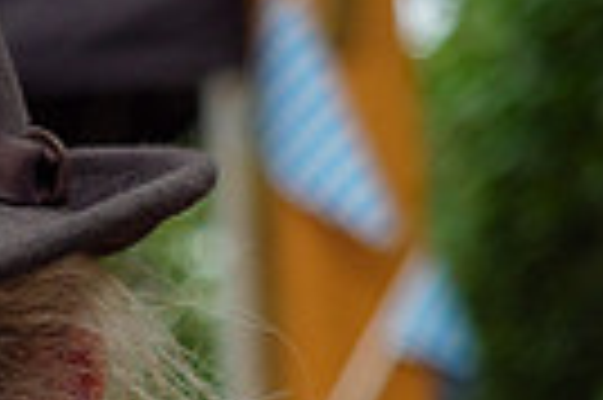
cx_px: -684
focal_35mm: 374
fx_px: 6257
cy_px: 856
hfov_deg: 5.4
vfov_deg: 3.6
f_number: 2.8
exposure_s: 1/1000
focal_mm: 40
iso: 200
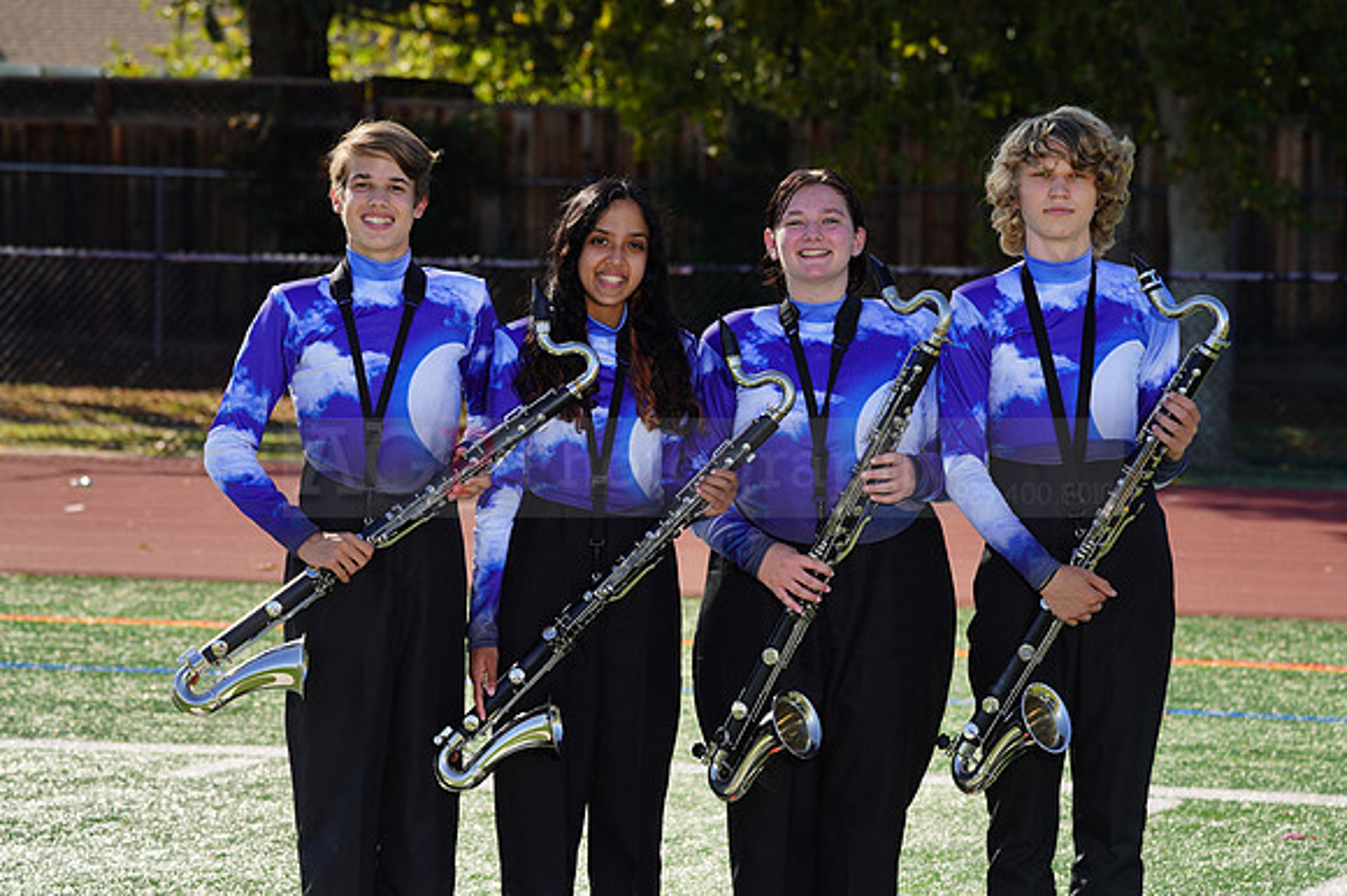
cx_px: 674
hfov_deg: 12.2
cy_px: 448
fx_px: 6282
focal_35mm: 168
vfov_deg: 8.2
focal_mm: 168
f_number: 8
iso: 100
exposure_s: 1/200
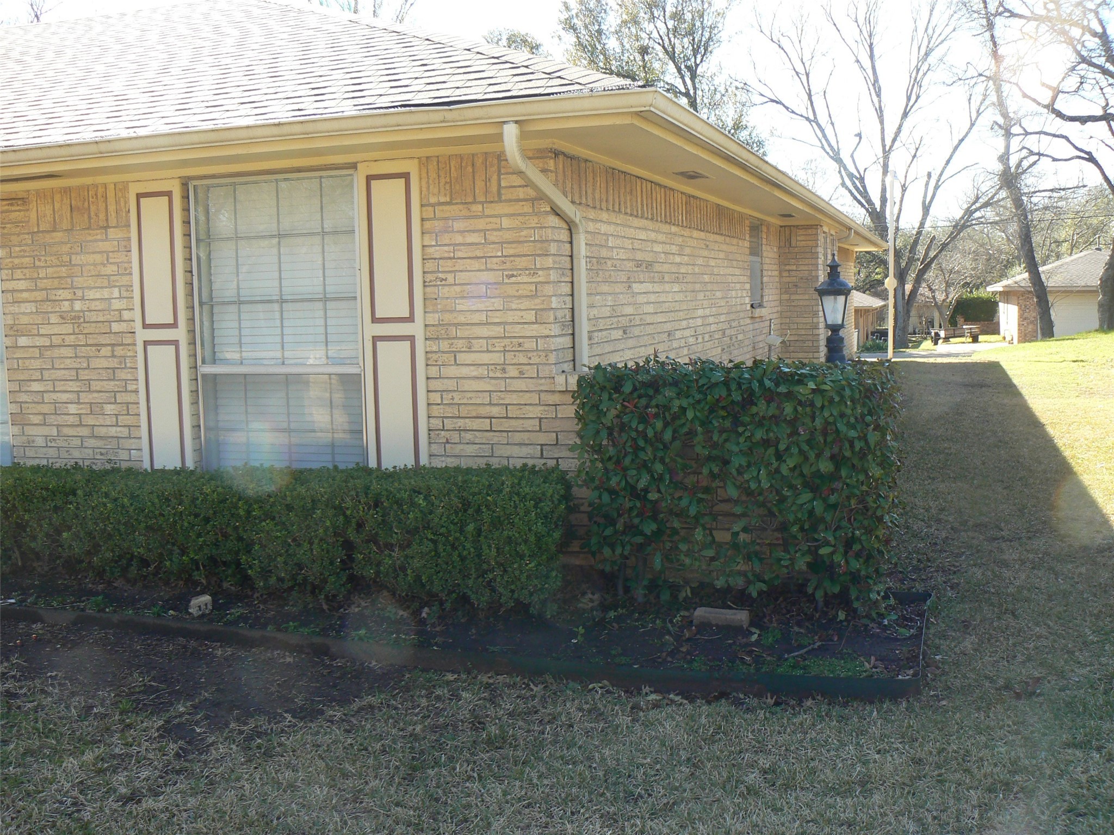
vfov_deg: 39.7
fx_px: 1159
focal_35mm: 36
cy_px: 418
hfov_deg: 51.4
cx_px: 557
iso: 80
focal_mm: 6
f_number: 5.6
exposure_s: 1/100
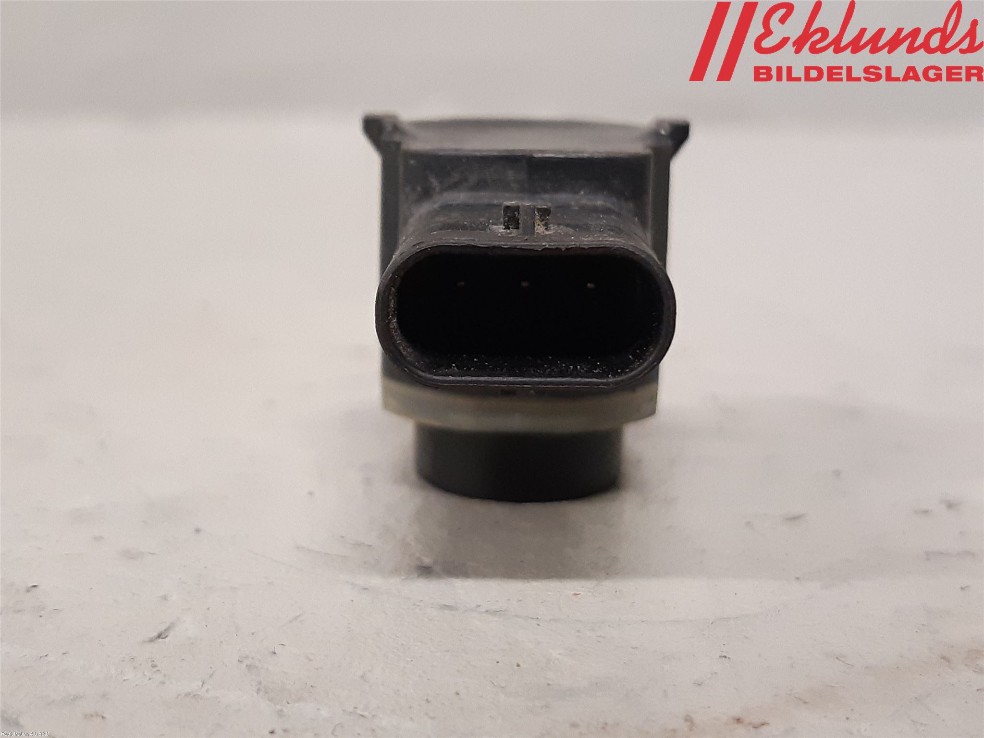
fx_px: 739
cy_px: 369
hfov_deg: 67.3
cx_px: 492
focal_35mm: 26
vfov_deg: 53.1
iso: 250
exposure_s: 1/50
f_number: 1.7
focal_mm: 3.93
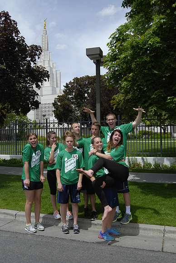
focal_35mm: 34
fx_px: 252
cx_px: 88
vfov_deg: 55.1
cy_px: 132
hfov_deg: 38.4
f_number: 10
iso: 400
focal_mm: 23
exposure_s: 1/800
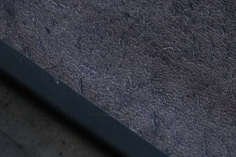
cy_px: 62
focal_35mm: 186
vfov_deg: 7.4
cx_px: 166
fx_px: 1218
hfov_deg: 11.0
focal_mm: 52.1
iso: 2500
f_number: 5
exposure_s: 1/320
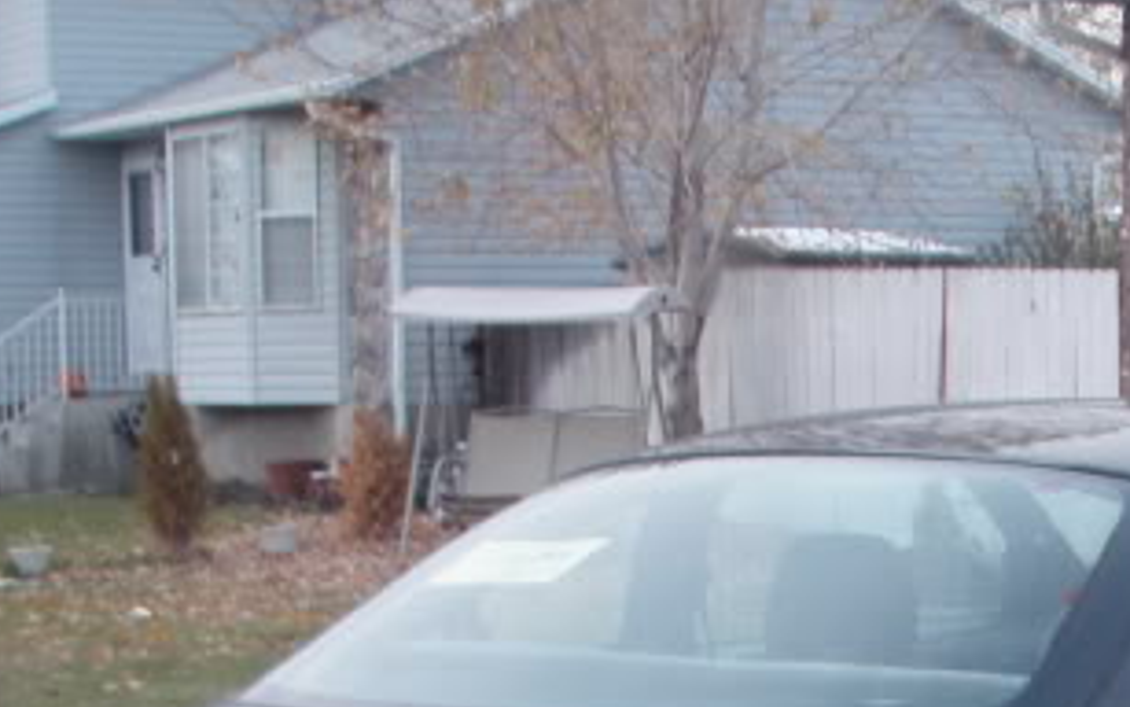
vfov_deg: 12.1
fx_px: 3234
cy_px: 891
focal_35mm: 105
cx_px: 1237
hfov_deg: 19.0
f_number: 3.5
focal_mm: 6.7
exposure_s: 1/30
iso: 125
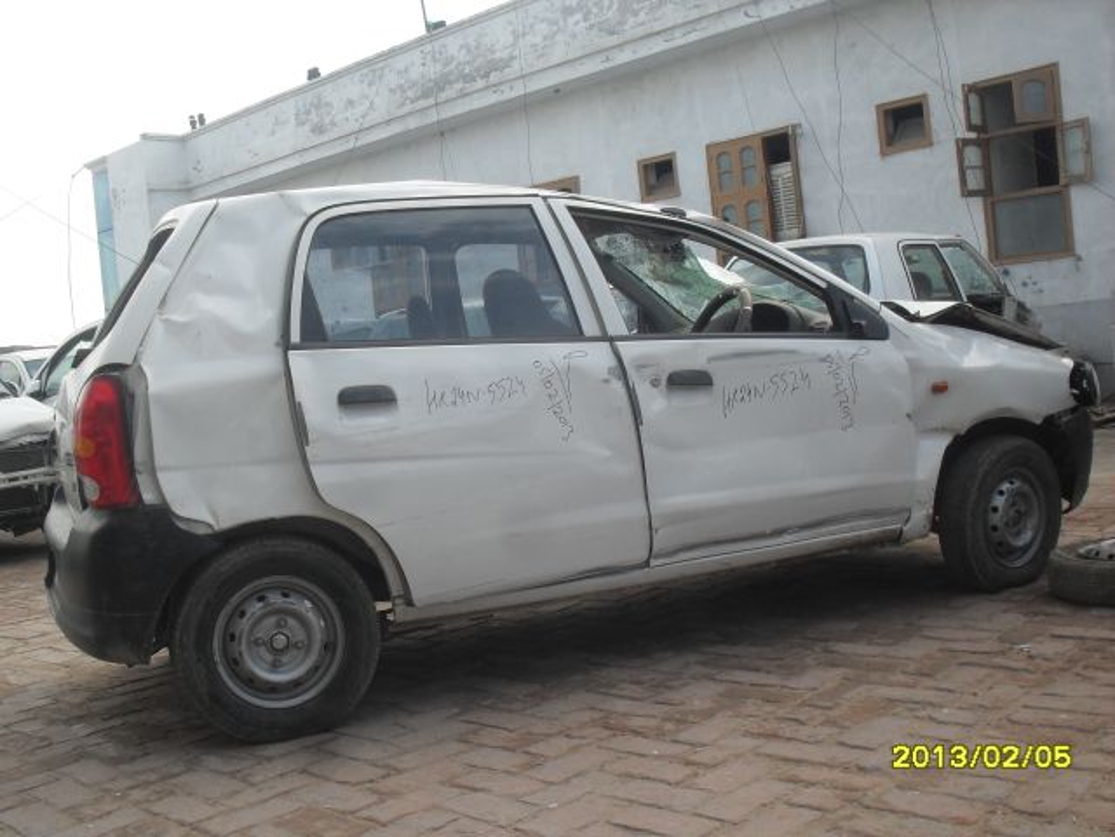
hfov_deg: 49.0
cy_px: 418
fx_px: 1224
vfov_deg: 37.7
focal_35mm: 38
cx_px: 558
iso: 80
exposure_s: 1/90
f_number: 8.3
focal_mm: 6.3
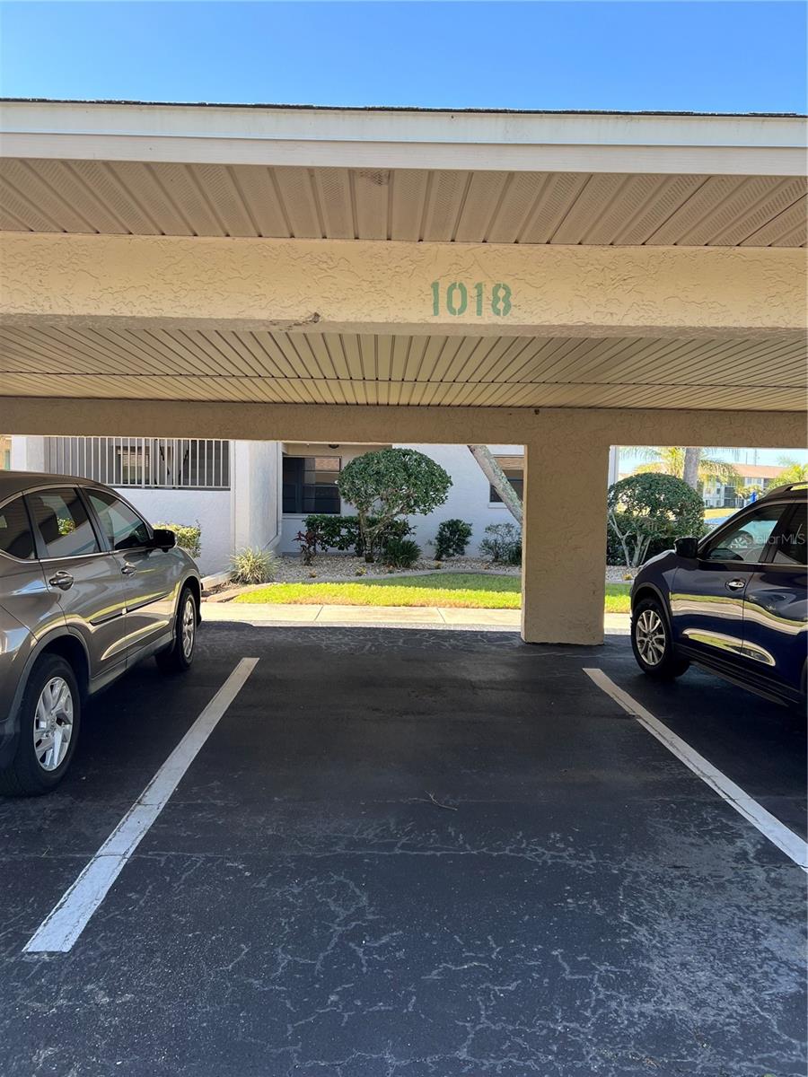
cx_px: 404
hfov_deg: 53.1
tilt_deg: -2.3
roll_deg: -0.6
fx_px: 809
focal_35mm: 26
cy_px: 538
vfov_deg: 67.3
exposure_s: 1/506
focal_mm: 5.7
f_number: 1.5
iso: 50
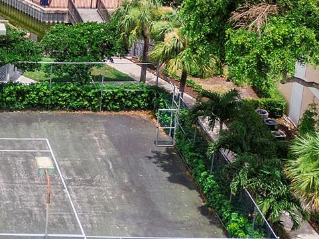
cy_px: -65
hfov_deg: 14.9
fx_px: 1134
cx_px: -160
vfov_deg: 11.7
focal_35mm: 123
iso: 100
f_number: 3.4
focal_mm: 6.35
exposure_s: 1/800
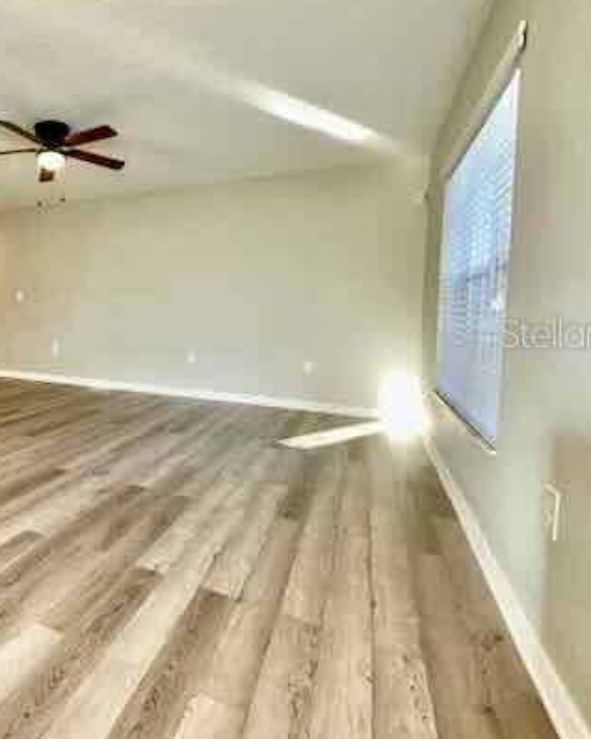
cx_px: 80
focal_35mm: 22
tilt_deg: -3.1
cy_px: 332
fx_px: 481
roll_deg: +0.8
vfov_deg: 74.9
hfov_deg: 56.1
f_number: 2.2
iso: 500
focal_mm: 2.22
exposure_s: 1/120
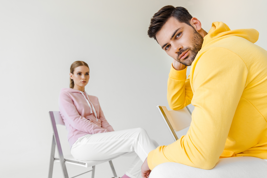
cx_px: 134
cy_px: 89
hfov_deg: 73.7
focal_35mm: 24
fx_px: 178
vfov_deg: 53.2
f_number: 5
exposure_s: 1/160
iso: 800
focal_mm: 24
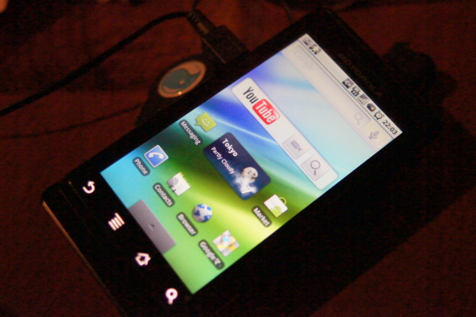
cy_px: 158
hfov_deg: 43.6
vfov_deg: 29.8
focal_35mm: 45
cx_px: 238
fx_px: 595
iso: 6400
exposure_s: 1/640
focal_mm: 30
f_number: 2.8
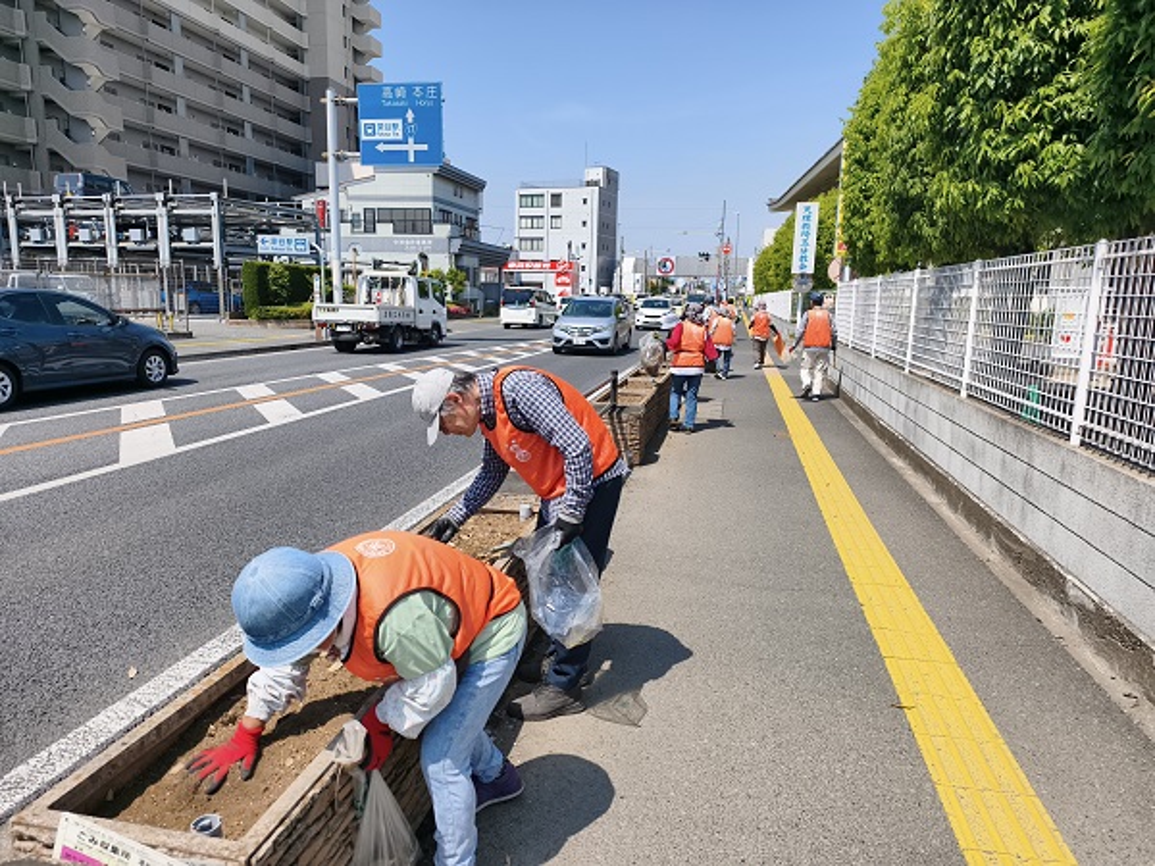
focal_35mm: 23
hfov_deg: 73.9
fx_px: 767
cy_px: 433
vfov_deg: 58.9
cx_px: 578
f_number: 1.62
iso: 50
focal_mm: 6.45
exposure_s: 1/4185
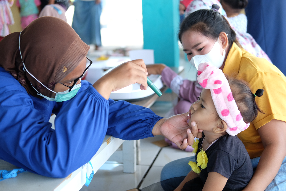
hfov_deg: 37.5
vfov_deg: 25.5
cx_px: 143
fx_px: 421
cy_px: 96
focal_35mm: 53
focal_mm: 35
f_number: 2
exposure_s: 1/1000
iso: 640
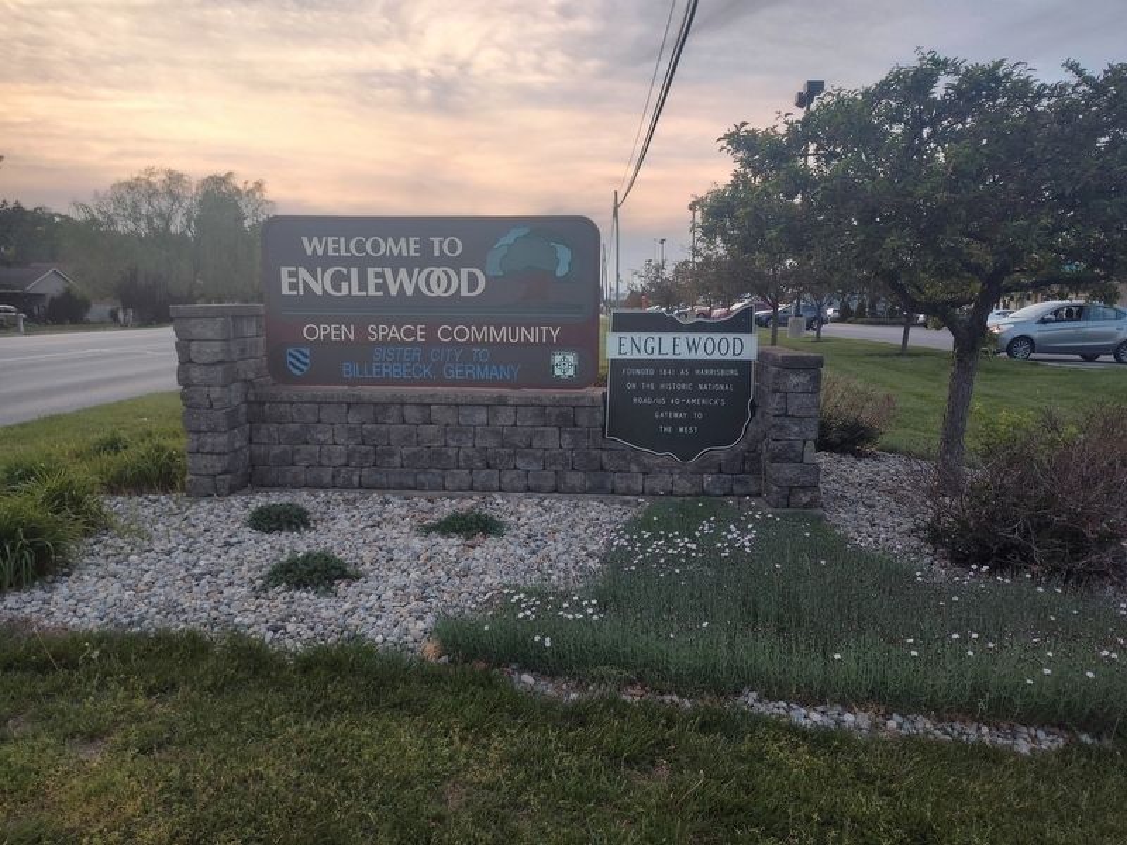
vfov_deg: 58.9
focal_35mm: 23
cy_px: 422
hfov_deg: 73.9
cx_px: 564
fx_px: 749
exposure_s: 1/120
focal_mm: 5.56
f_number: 1.8
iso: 152
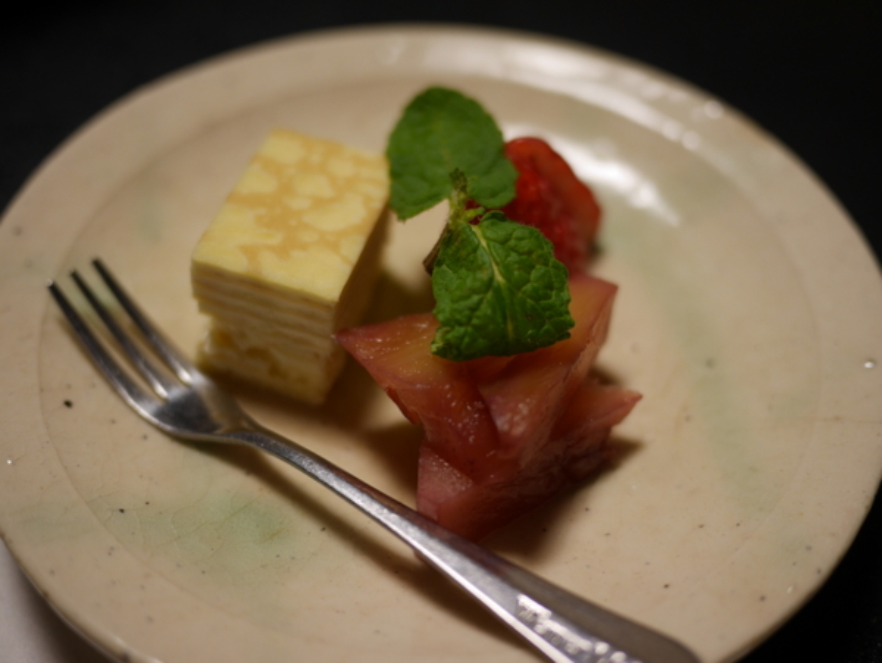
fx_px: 1020
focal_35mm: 40
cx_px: 441
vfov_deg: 36.0
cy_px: 332
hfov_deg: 46.8
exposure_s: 1/60
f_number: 1.7
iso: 200
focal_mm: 20
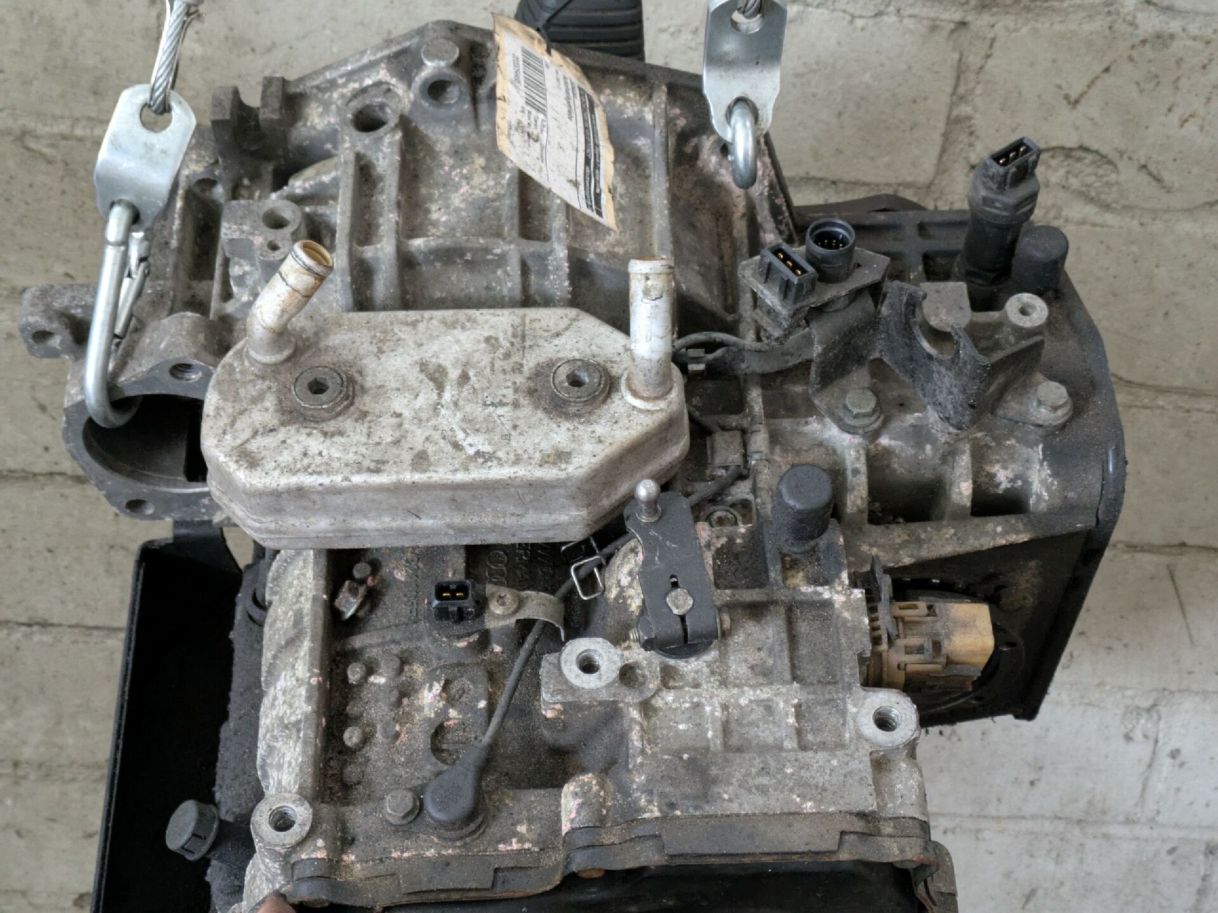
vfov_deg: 28.6
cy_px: 456
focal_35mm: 51
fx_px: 1794
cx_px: 609
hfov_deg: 37.5
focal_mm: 5.43
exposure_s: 1/33.3
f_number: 1.89
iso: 331
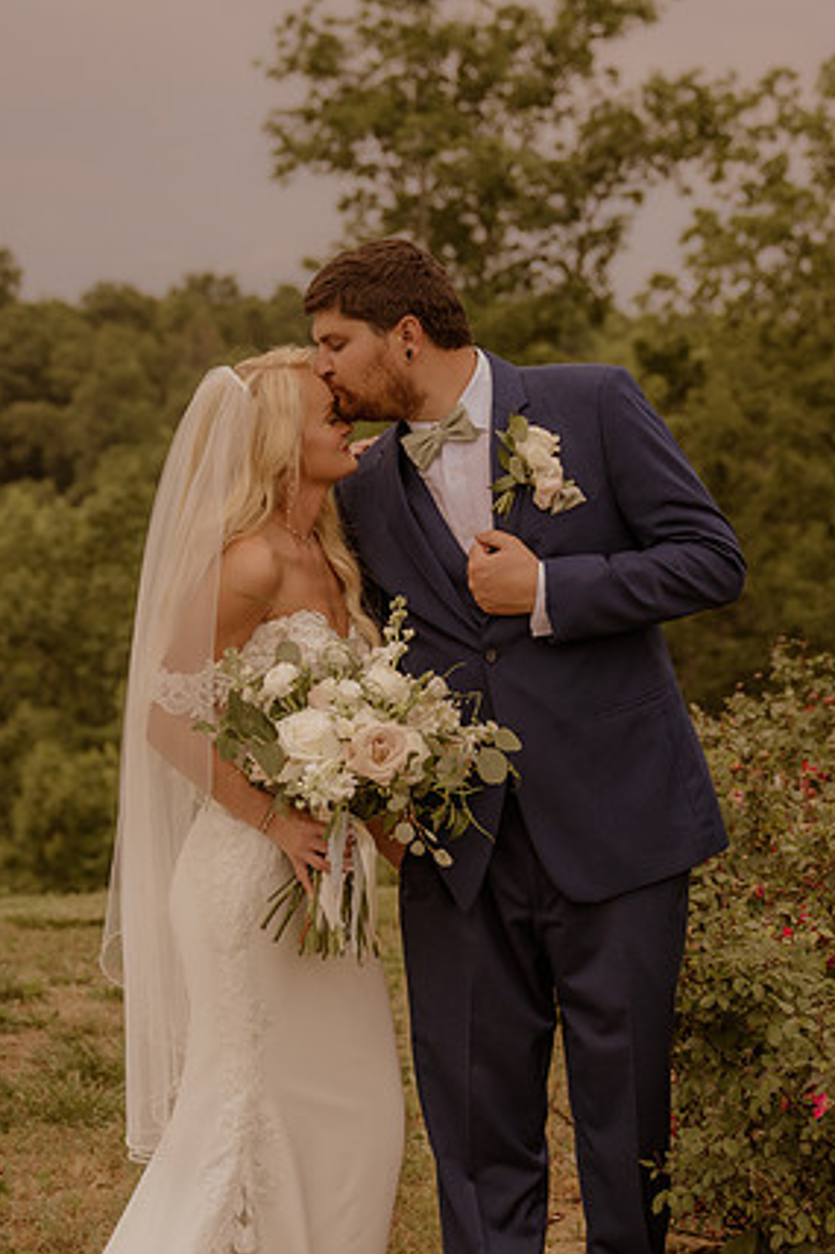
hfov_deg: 17.0
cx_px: 425
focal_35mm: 80
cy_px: 604
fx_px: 2785
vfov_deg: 25.4
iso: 1000
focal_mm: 51
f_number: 3.2
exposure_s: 1/1250
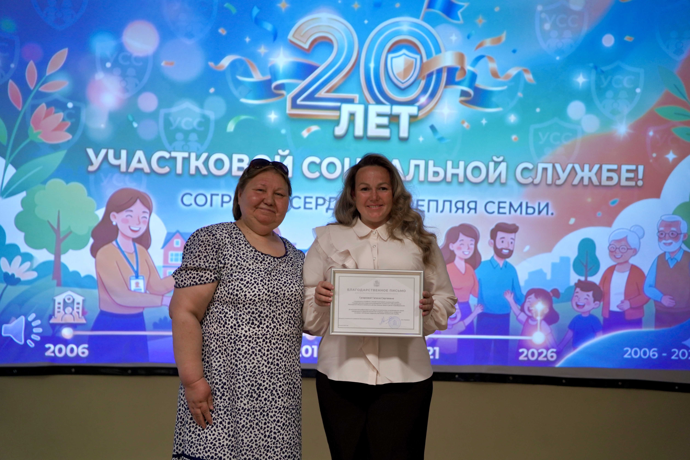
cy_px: 230
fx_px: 1265
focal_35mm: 66
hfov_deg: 30.5
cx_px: 345
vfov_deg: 20.6
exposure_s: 1/125
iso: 1250
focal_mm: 66
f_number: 2.8
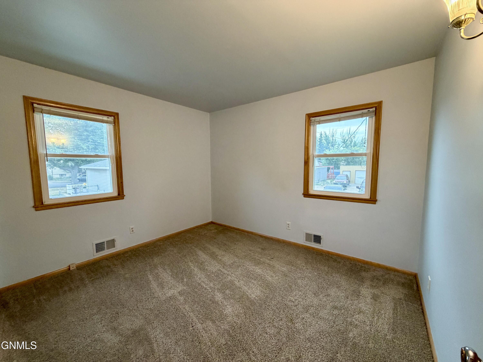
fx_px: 195
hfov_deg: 102.1
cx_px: 242
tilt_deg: -4.8
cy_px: 181
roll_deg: +0.9
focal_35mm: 14
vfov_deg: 85.7
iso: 250
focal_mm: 2.22
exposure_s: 1/60
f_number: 2.2
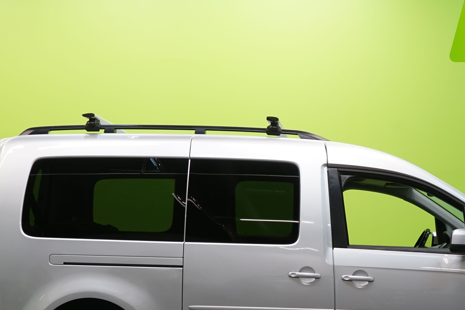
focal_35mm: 67
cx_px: 317
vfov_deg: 20.0
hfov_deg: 29.8
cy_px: 264
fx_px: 865
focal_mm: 34
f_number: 5.6
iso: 500
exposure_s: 1/50
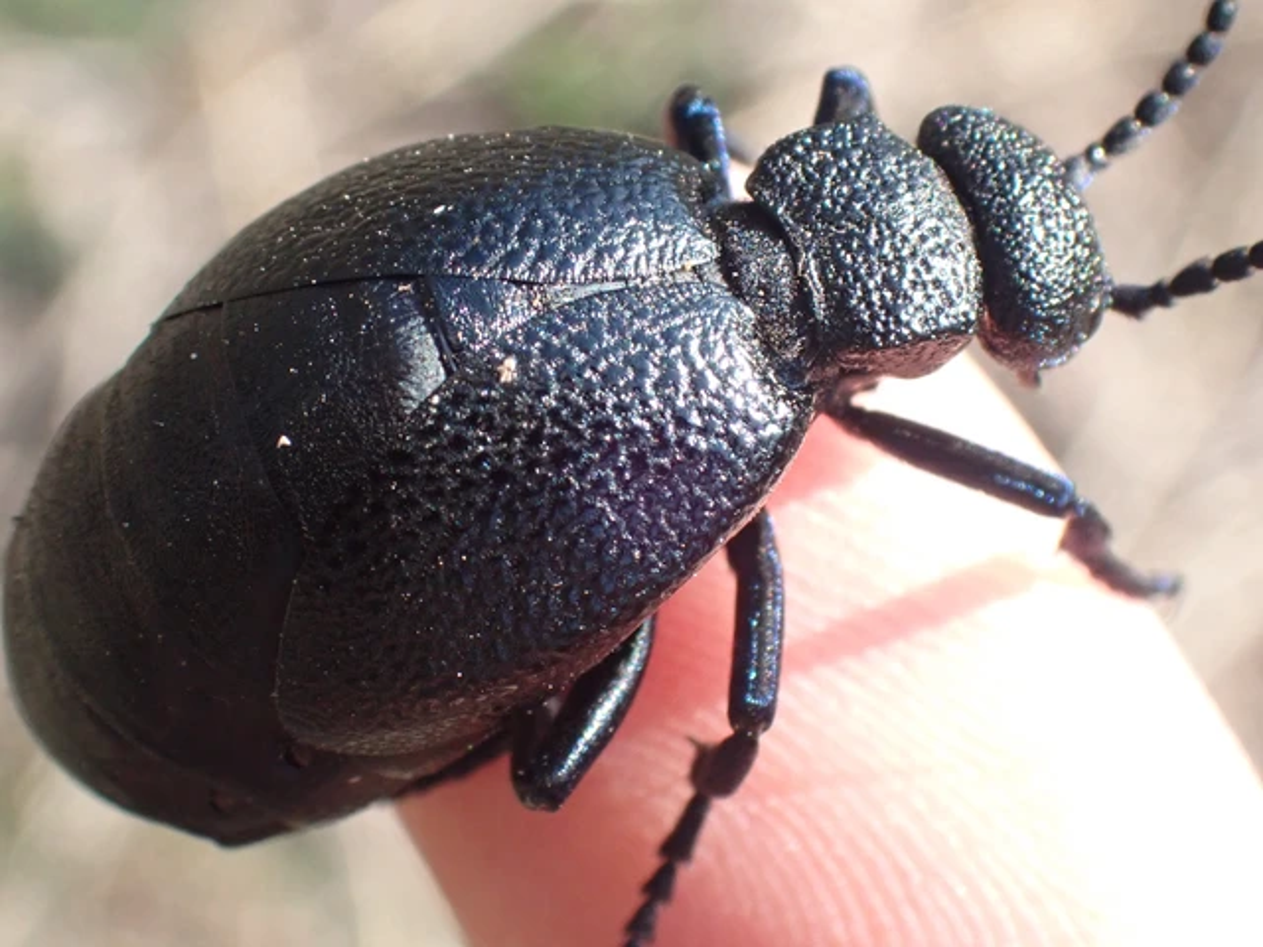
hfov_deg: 19.6
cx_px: 632
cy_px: 474
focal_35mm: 100
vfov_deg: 14.8
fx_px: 3649
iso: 640
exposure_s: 1/400
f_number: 6.3
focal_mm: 18
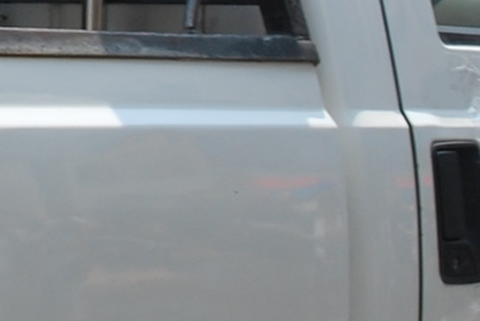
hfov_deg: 5.5
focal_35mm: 369
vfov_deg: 3.7
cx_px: -488
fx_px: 4917
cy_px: -402
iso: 100
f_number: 7.1
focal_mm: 35
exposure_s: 1/200
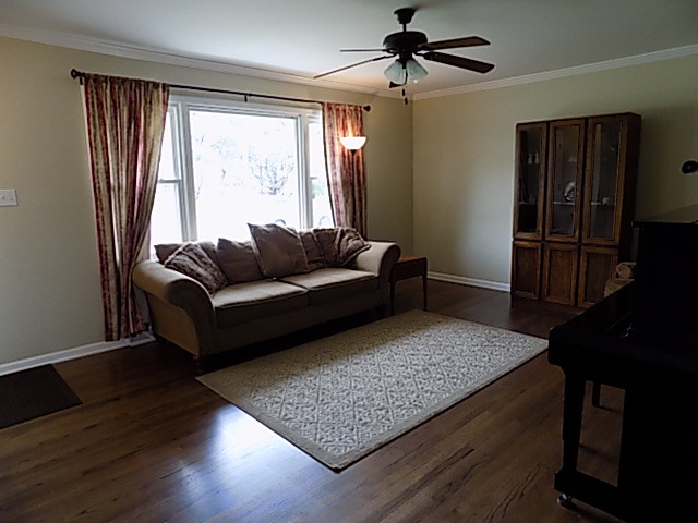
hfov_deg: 73.9
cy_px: 262
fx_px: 464
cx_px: 349
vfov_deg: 58.9
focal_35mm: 23
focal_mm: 4
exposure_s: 1/30
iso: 220
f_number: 3.1
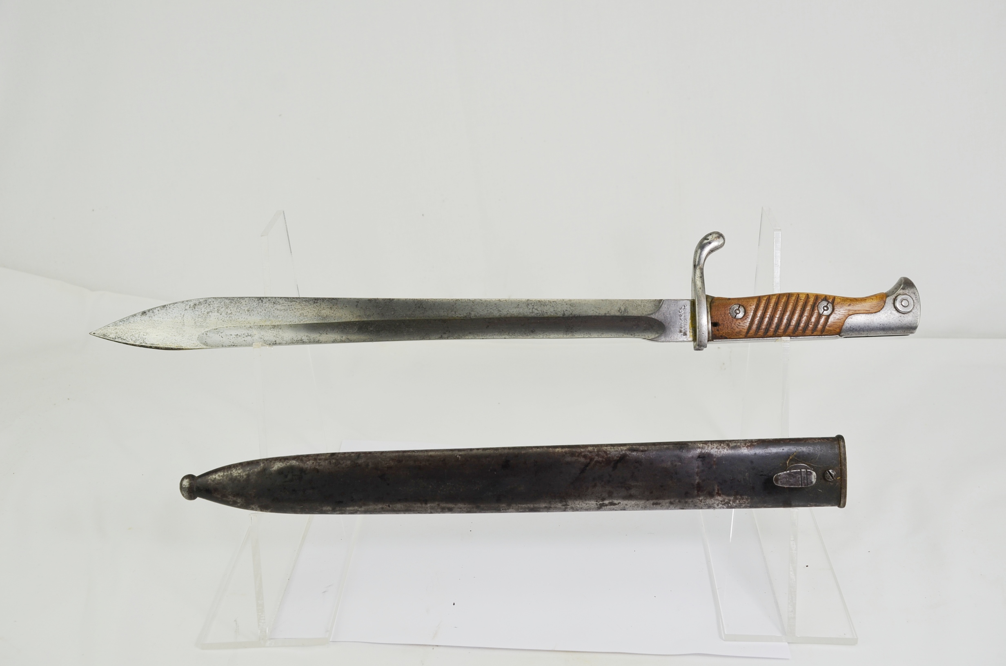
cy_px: 333
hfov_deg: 49.6
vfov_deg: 34.1
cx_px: 503
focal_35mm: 39
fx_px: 1088
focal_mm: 26
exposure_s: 1/160
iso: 200
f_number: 6.3
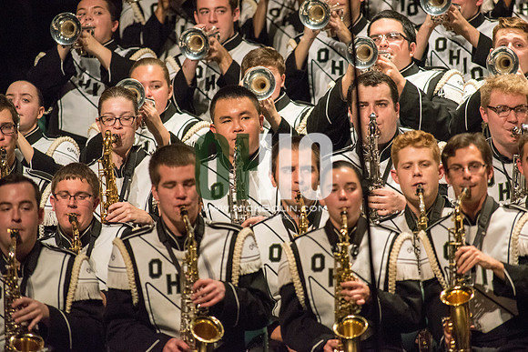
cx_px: 264
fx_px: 8802
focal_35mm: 600
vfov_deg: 2.3
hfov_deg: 3.4
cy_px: 176
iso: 4000
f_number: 5.6
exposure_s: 1/320
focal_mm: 600
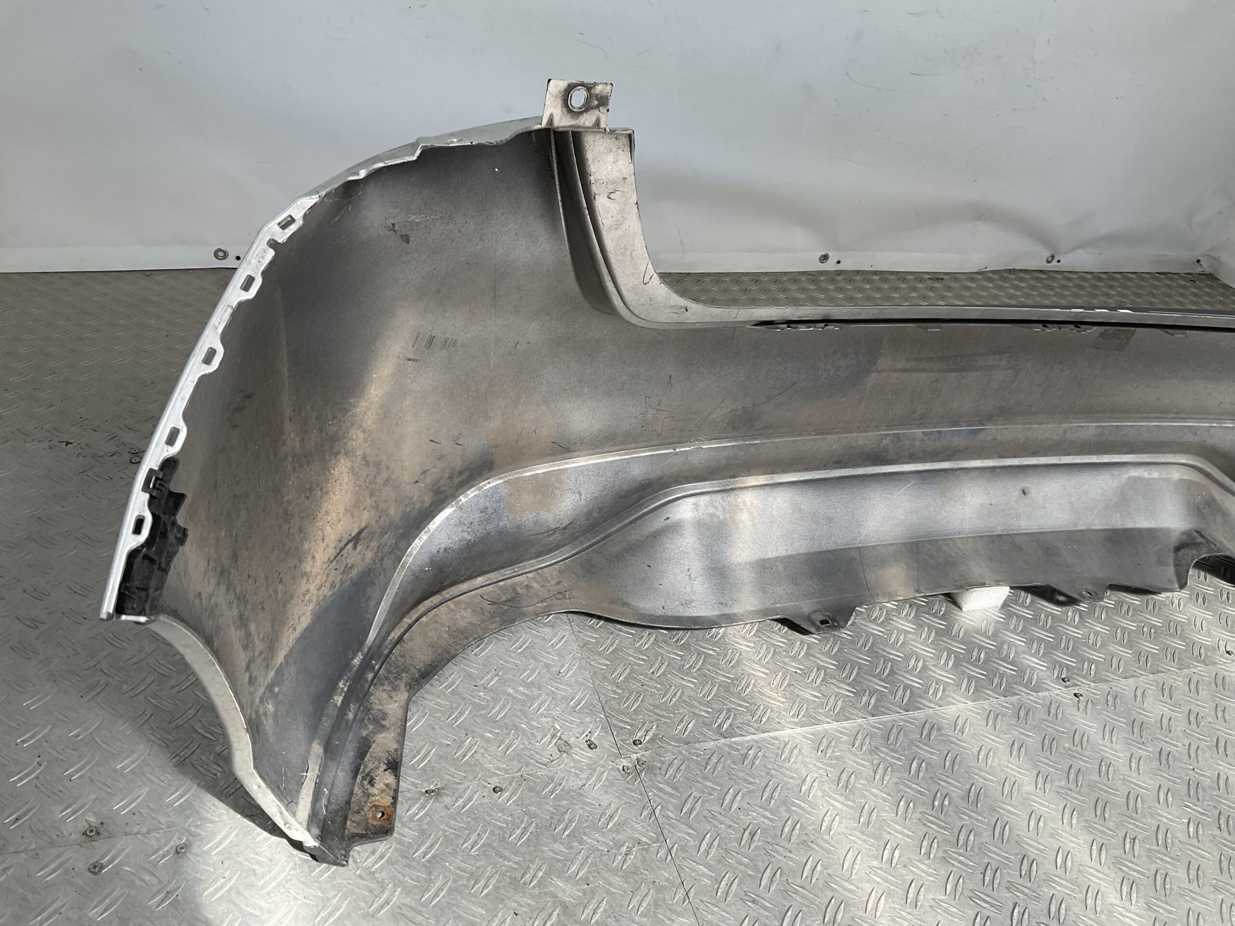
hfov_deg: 61.7
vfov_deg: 48.2
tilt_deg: -32.0
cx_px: 618
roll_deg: -13.8
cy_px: 463
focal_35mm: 29
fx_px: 1035
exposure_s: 1/378
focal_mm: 3
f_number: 1.8
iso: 16
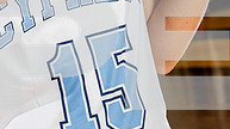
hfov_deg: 11.6
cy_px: -97
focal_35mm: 183
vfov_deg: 6.5
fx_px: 1115
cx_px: -37
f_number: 5.6
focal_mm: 58
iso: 400
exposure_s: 1/250
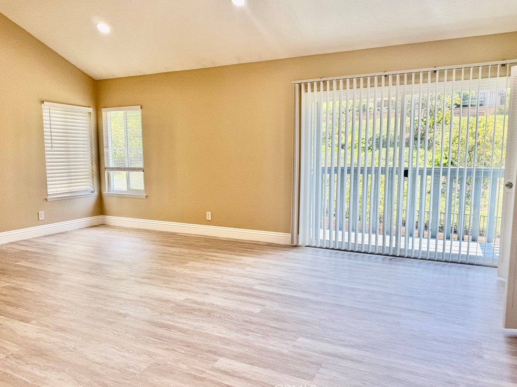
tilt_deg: -7.6
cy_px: 195
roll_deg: -0.5
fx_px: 373
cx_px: 259
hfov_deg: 69.4
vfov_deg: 54.9
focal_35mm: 25
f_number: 1.78
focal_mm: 6.76
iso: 64
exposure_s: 1/224
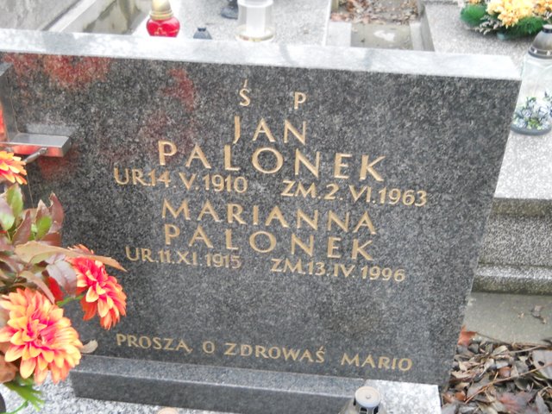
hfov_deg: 45.8
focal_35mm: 41
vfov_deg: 35.1
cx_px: 276
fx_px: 654
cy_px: 207
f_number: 3.1
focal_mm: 6.72
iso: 320
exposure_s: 1/30
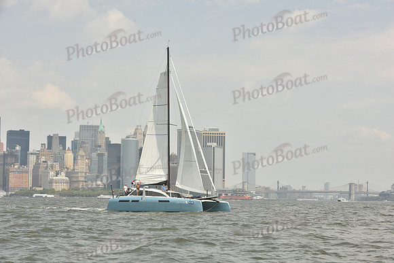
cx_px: 197
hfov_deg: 28.8
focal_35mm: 70
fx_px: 766
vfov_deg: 19.5
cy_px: 132
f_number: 9
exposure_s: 1/800
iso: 250
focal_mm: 70
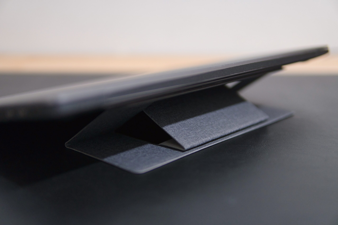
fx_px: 422
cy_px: 112
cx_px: 169
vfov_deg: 29.8
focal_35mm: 45
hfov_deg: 43.6
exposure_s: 1/40
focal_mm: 30
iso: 400
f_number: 1.4
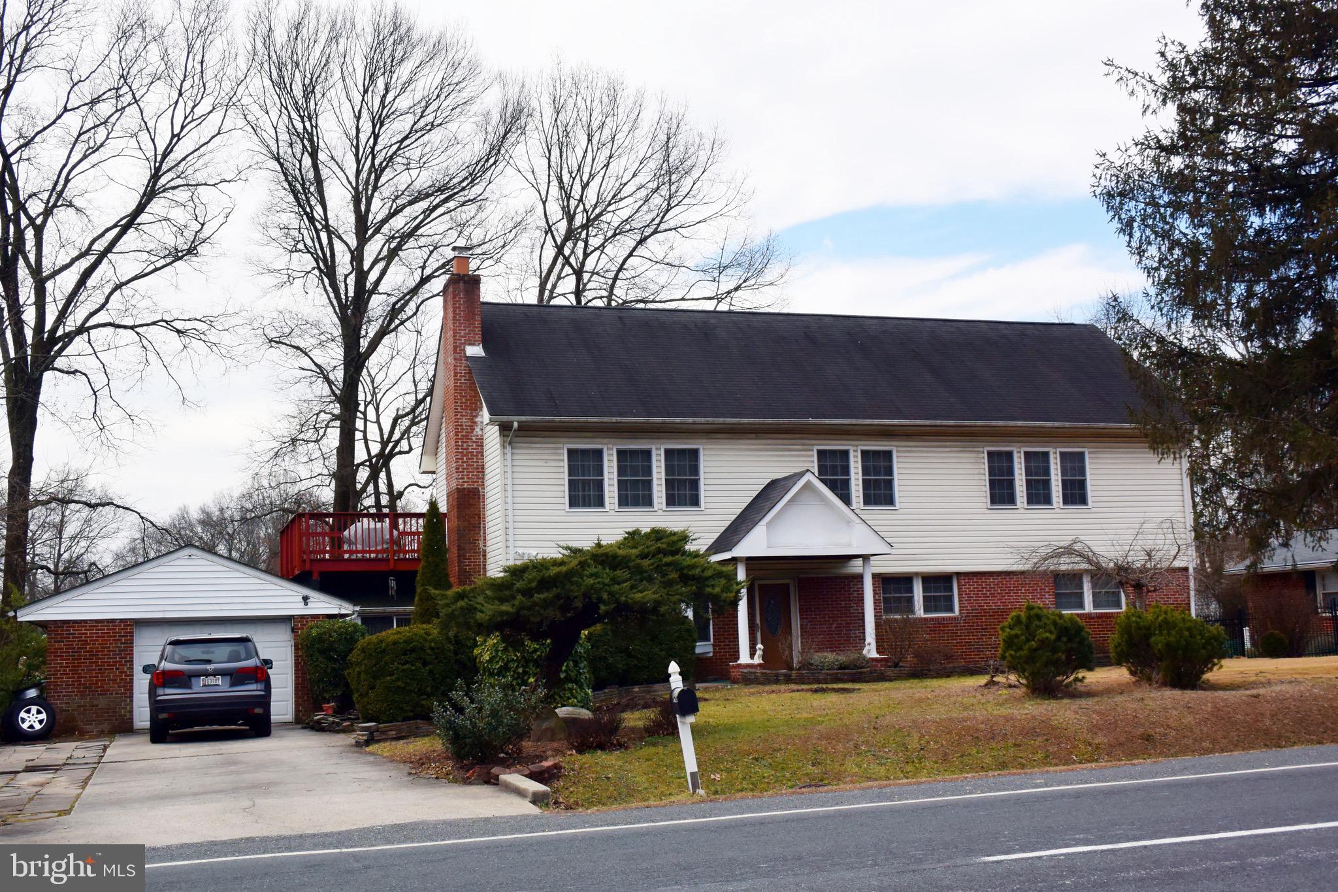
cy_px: 446
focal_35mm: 36
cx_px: 669
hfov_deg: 53.1
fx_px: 1338
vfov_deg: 36.9
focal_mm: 13.4
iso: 160
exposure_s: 1/1000
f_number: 4
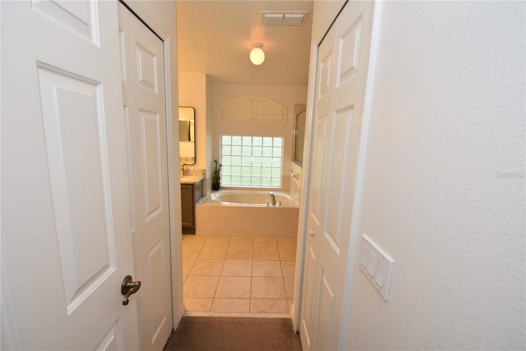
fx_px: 219
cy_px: 176
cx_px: 263
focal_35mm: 15
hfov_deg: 100.4
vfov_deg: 77.3
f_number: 5
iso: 200
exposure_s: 1/100
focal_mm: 10
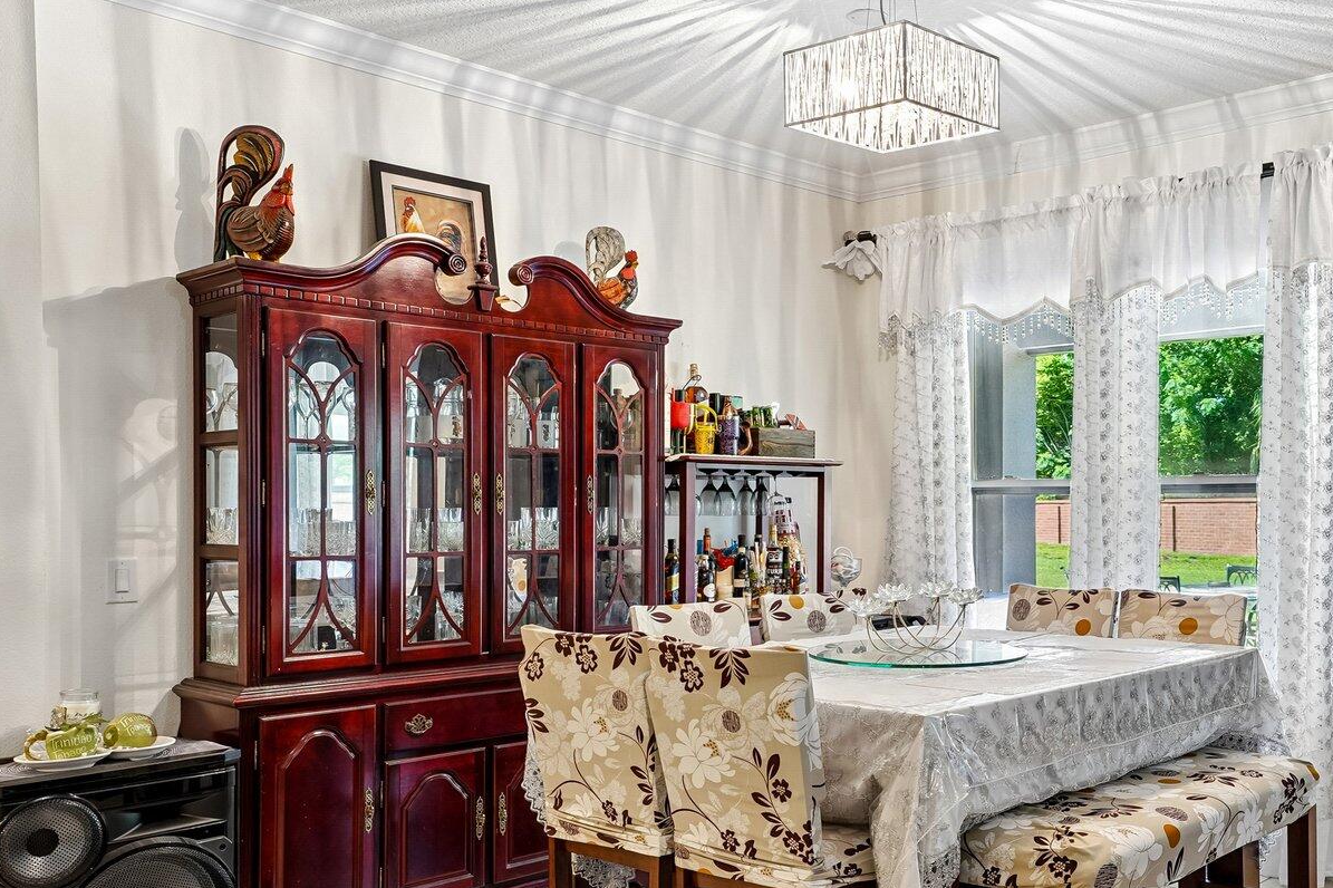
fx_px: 1333
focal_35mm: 36
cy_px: 509
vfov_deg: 36.8
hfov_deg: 52.0
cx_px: 907
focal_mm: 21
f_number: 9
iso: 400
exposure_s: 1/13
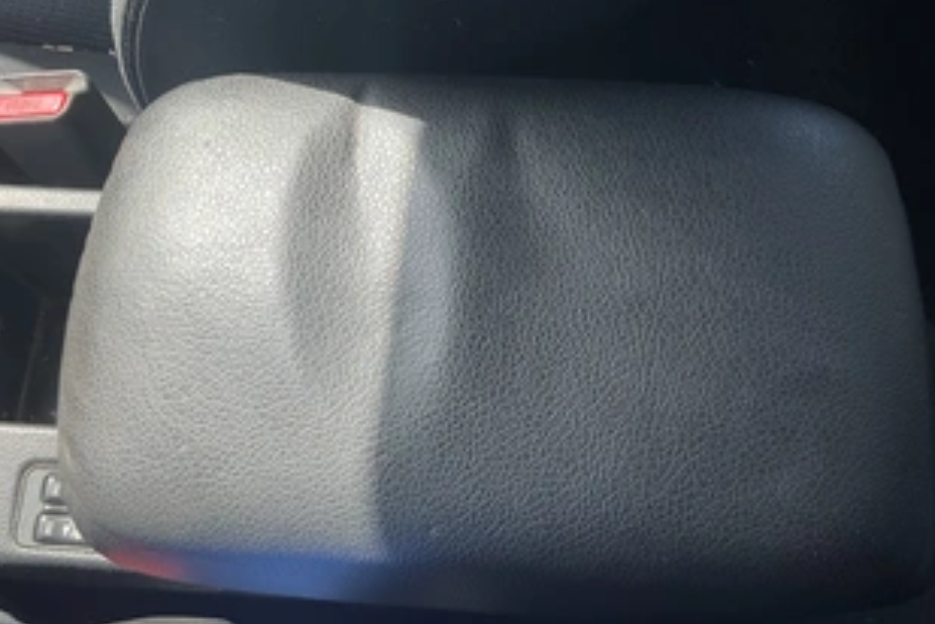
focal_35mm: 39
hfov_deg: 49.4
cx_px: 412
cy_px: 230
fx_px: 1013
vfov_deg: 34.0
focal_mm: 3
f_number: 1.8
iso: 20
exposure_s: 1/218
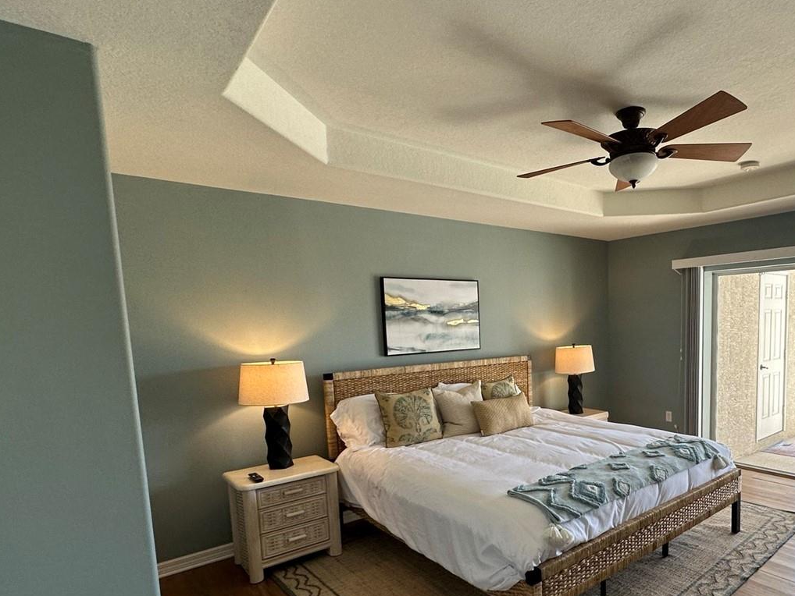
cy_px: 375
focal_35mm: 22
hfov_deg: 74.0
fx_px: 505
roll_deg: +1.8
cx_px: 530
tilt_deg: -6.1
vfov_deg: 60.2
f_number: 2.2
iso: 125
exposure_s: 1/120
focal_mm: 2.22
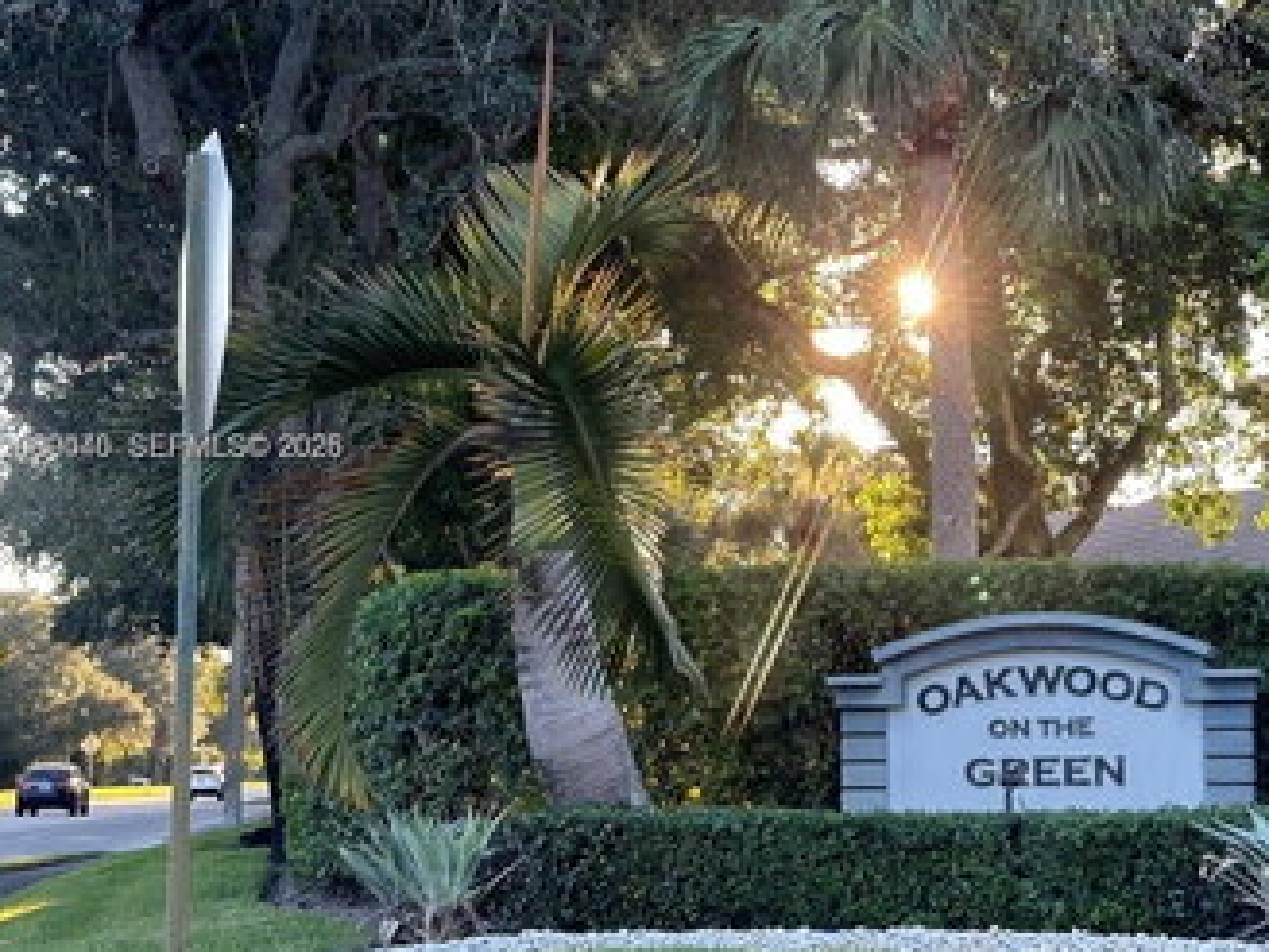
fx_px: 2749
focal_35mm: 75
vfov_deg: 19.6
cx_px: 948
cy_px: 449
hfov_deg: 25.7
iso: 80
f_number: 1.78
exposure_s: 1/171
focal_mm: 6.86
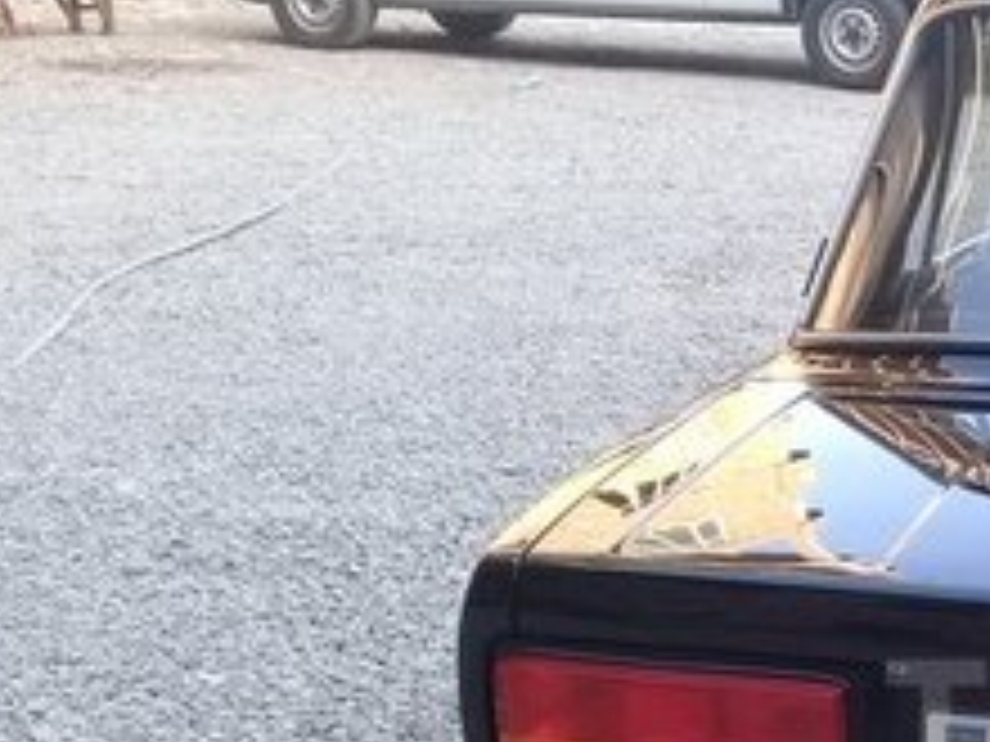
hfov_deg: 19.2
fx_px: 2660
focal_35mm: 93
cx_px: 1346
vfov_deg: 15.6
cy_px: 726
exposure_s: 1/120
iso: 64
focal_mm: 3.3
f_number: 2.2
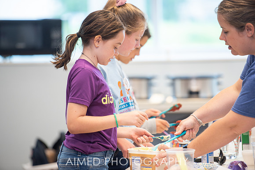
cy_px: 85
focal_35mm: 200
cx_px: 128
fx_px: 1417
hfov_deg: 10.3
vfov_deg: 6.9
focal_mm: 200
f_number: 3.2
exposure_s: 1/160
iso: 320
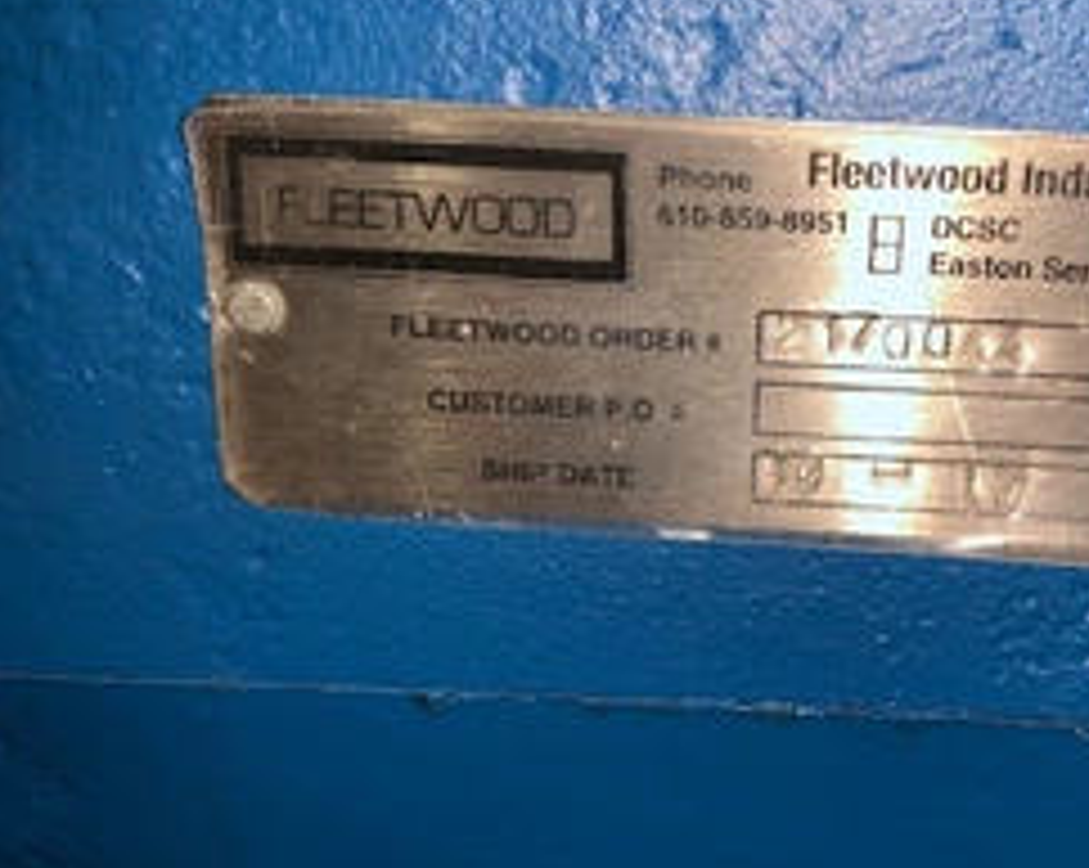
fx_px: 1352
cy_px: 504
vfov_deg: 35.5
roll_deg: -1.3
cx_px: 752
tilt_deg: -20.9
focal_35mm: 42
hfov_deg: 43.1
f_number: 1.8
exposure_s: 1/24
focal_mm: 4.25
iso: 25
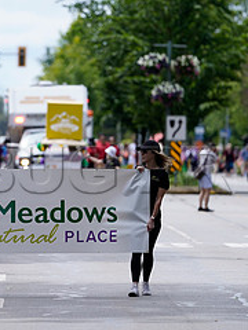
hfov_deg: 3.2
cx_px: 41
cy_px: 156
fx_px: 4442
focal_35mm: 465
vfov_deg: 4.3
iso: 100
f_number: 2.8
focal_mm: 200
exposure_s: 1/400
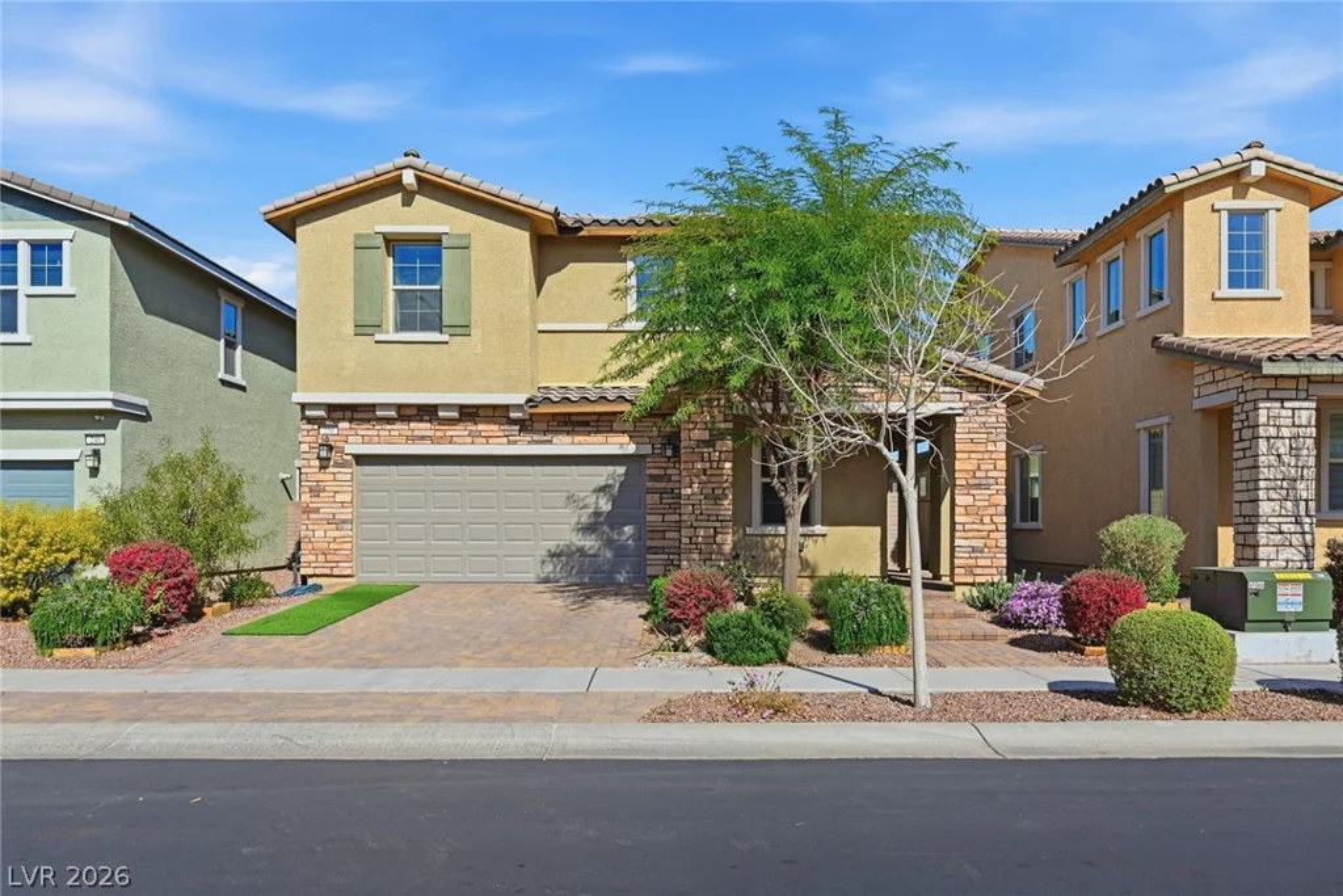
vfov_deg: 53.1
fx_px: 895
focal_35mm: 24
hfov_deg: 73.7
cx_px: 672
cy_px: 448
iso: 125
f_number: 10
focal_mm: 24
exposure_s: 1/1600
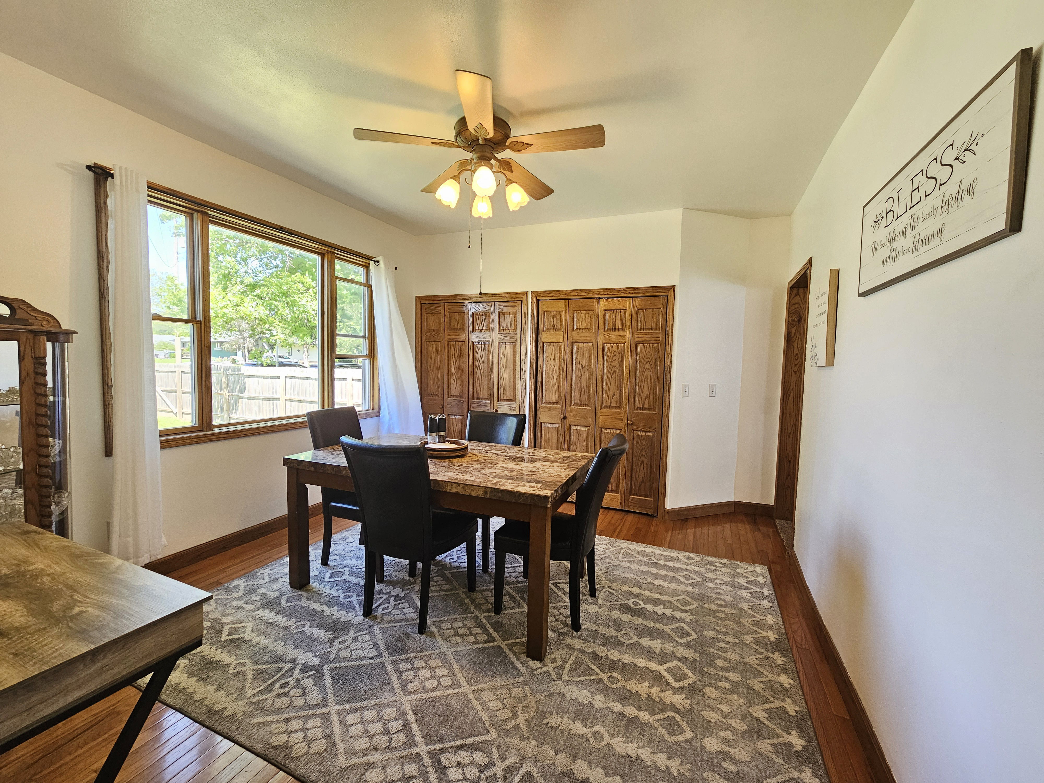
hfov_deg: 106.2
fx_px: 392
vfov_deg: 89.9
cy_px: 392
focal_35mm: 13
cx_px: 522
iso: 160
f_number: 2.2
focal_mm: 2.2
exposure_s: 1/60
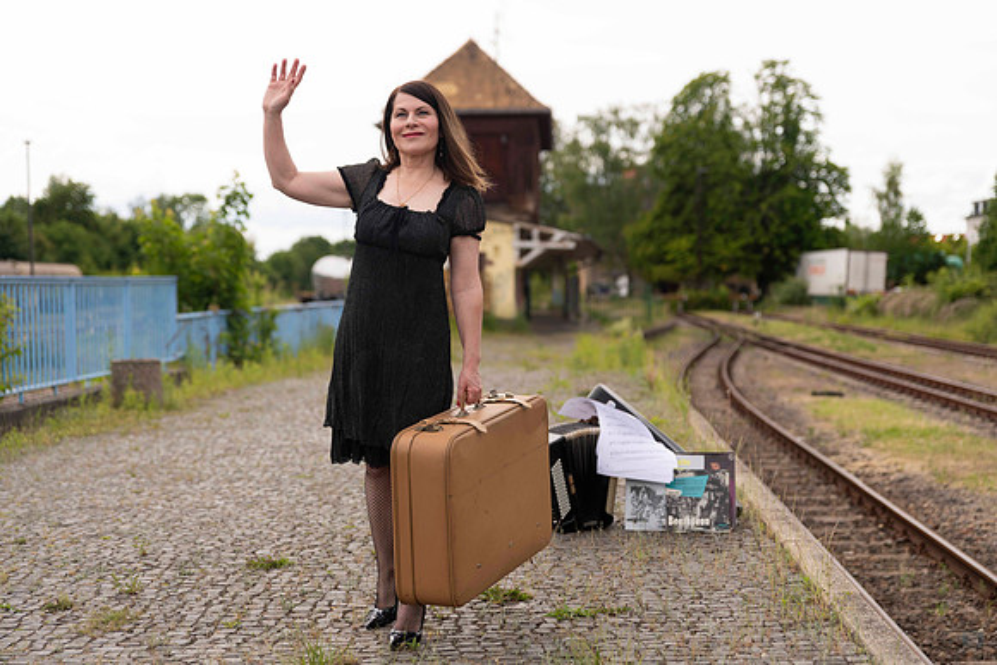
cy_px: 332
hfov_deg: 32.4
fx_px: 1717
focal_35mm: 62
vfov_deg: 21.9
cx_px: 498
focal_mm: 62
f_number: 2.8
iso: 64
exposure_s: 1/500
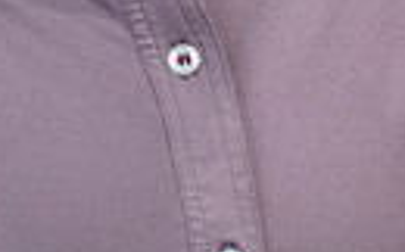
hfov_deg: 3.3
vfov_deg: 2.0
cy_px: -473
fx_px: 7116
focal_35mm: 645
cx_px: 107
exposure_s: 1/125
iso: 640
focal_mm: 95
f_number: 4.2
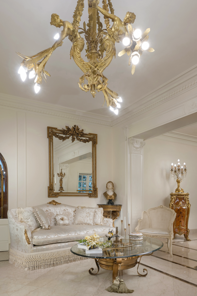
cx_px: 98
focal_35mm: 24
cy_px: 148
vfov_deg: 73.7
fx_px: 197
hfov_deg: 53.1
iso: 100
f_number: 11
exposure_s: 1/60
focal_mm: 24
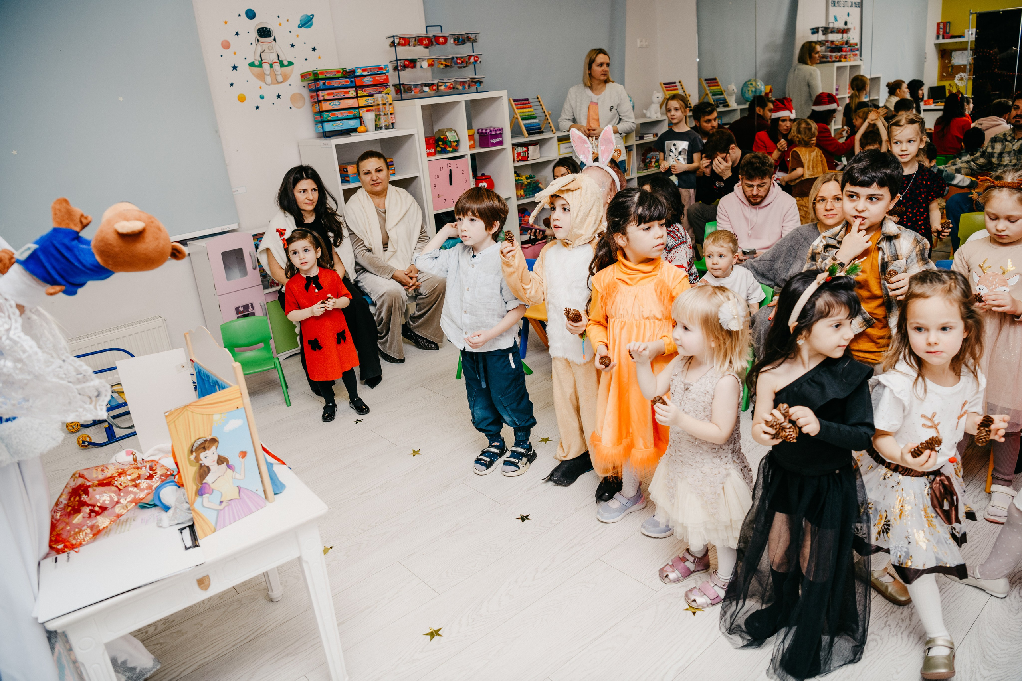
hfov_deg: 73.7
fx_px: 681
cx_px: 511
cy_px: 340
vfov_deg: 53.1
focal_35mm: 24
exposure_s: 1/160
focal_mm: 24
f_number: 4
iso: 250
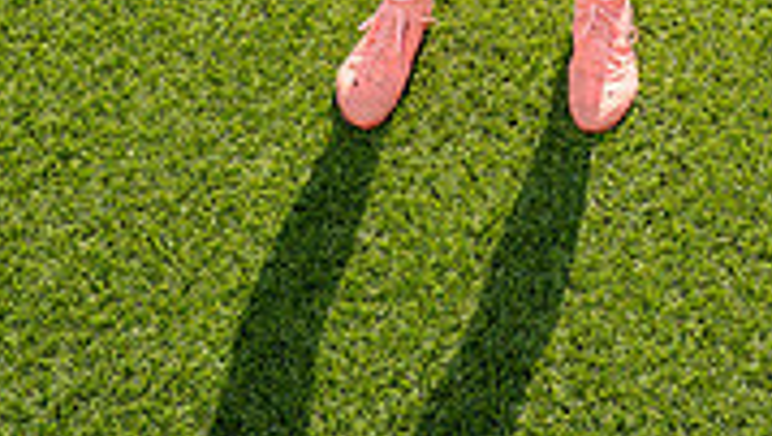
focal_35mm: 108
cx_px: 449
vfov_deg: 10.2
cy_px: -505
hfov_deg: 19.8
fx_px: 2212
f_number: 10
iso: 320
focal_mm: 41
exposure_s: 1/250
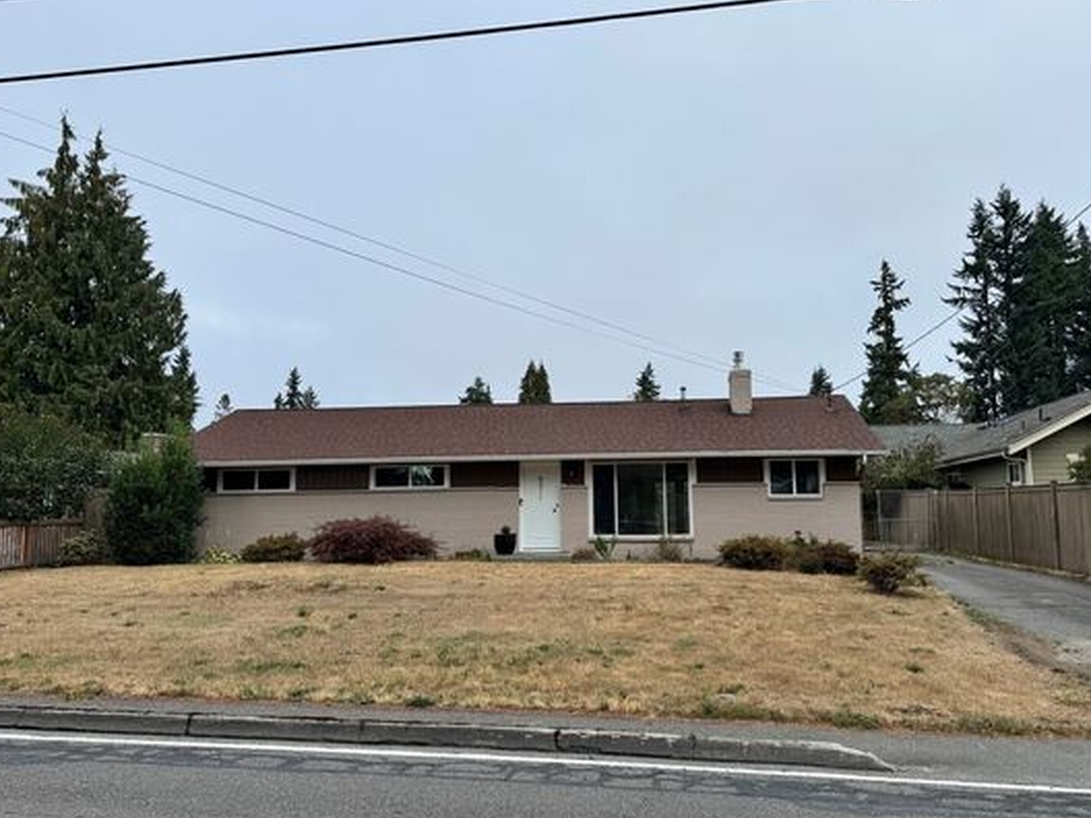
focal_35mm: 27
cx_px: 589
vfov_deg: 51.4
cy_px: 412
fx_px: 851
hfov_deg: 65.2
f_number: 1.78
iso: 80
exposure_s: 1/3597
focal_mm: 6.76
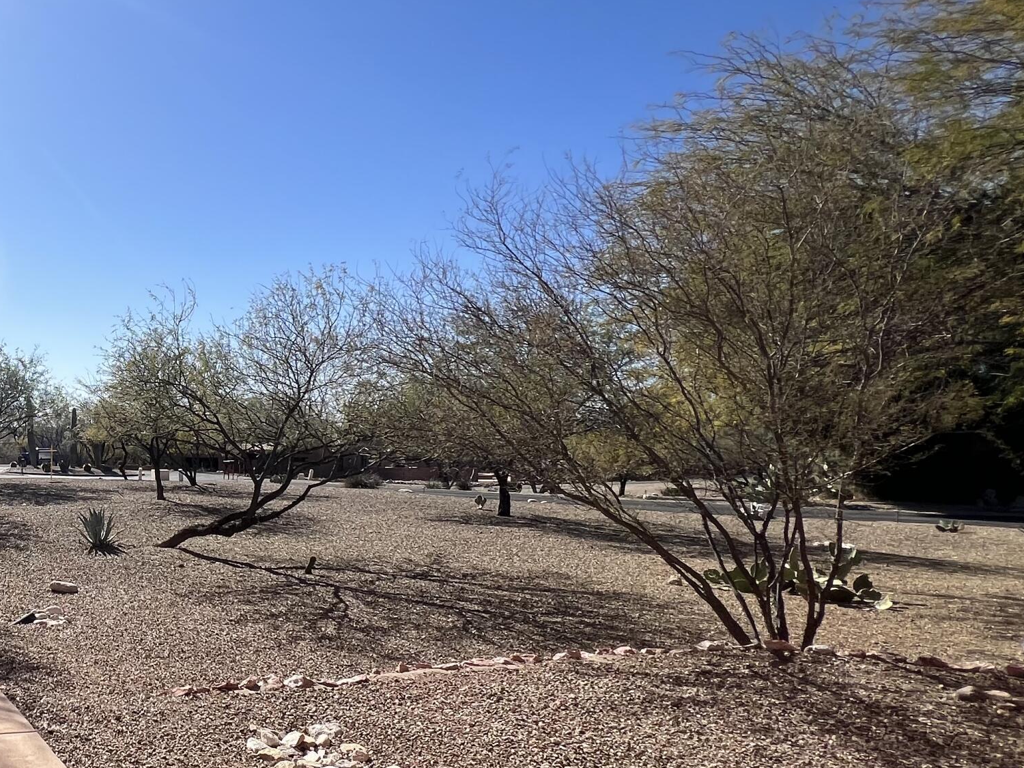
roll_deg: +2.1
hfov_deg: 55.1
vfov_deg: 52.8
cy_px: 449
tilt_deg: -1.9
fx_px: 769
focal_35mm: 26
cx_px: 44
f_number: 1.8
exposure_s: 1/2053
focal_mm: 1.57
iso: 32
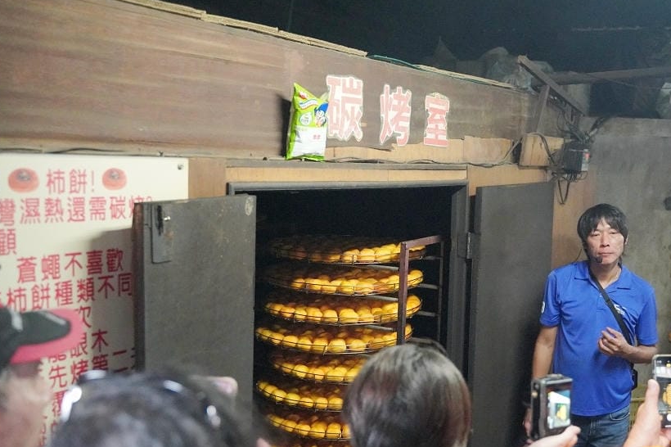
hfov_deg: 46.9
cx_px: 426
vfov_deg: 32.6
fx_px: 764
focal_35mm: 41
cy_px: 242
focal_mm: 28
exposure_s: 1/160
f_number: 2.8
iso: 12800
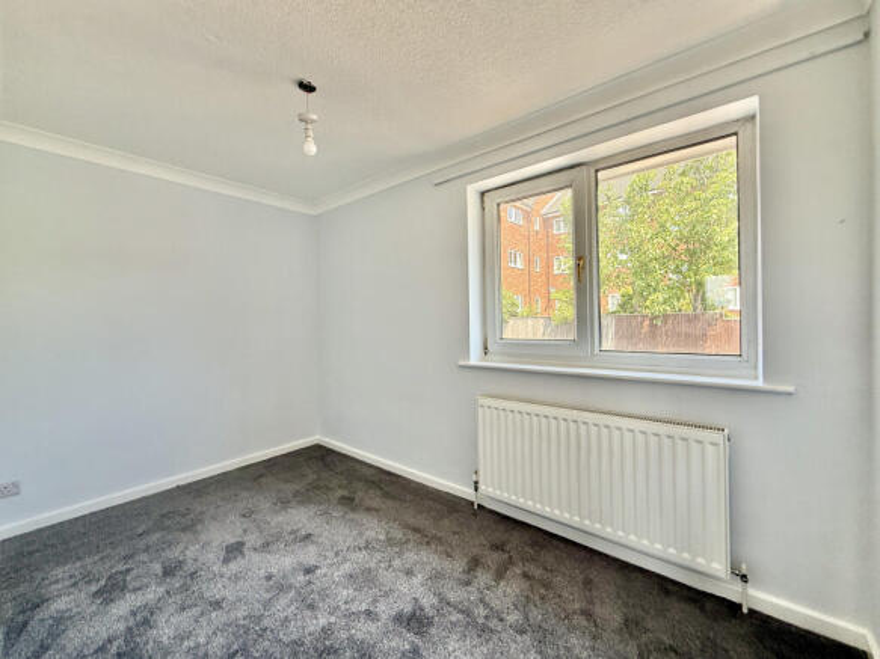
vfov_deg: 85.7
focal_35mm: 14
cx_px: 440
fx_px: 356
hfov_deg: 102.1
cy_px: 330
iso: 64
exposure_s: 1/134
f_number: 2.2
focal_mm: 2.22
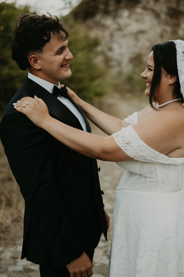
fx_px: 345
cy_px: 134
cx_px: 117
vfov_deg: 43.6
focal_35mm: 45
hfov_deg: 29.7
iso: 100
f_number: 1.4
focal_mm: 35
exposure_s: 1/500
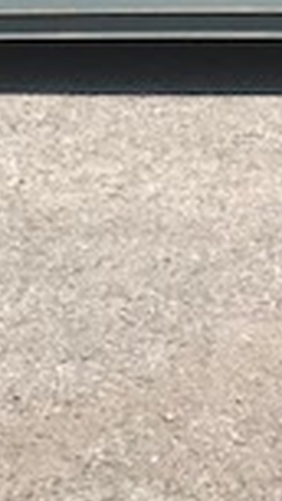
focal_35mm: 128
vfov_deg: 15.9
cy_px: -160
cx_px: 233
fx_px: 1702
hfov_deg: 9.4
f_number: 1.8
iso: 20
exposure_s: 1/2037
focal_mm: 3.99
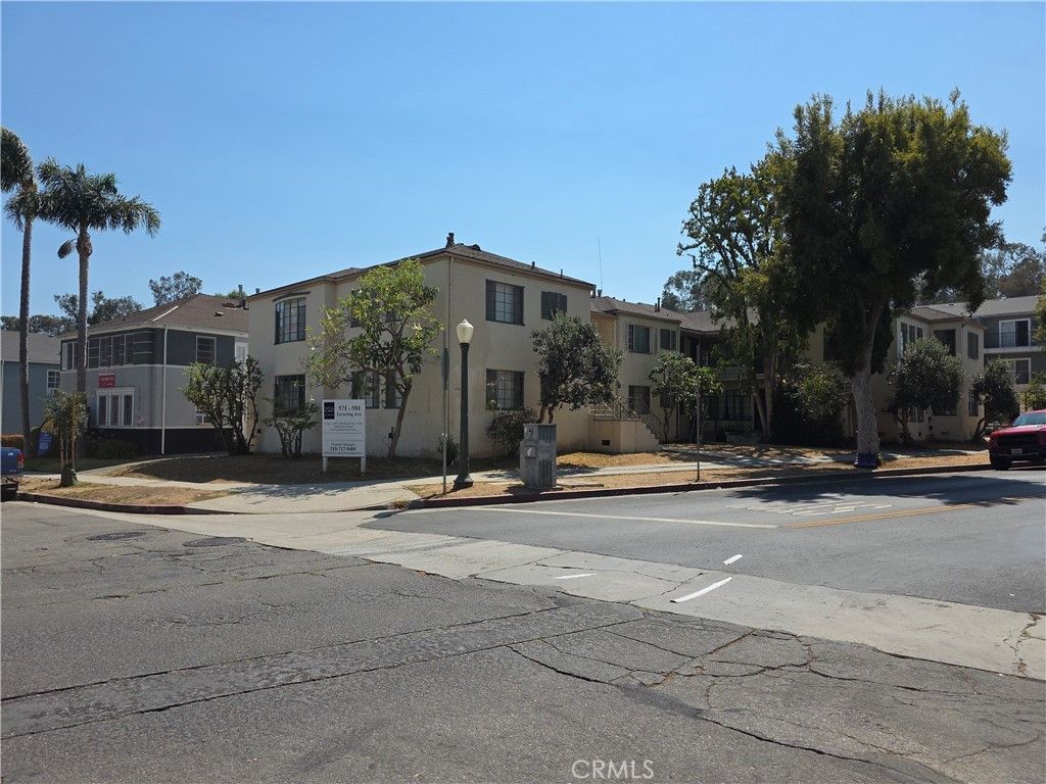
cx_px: 523
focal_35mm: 23
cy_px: 392
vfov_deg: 58.9
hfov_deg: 73.9
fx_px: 695
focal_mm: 6.3
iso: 80
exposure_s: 1/7944
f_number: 1.7
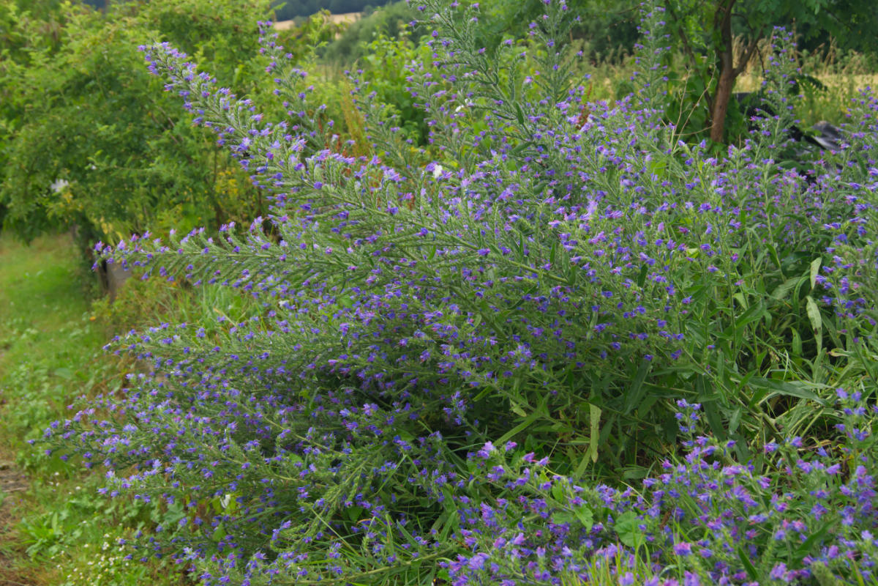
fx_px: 1024
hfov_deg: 46.4
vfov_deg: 31.9
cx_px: 439
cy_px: 293
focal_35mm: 42
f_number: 5.6
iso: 160
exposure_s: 1/60
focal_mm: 28
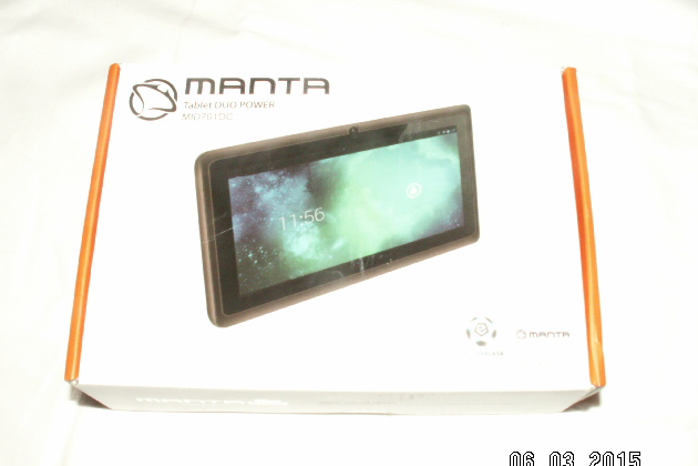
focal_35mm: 37
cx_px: 346
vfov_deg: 35.9
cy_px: 247
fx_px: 717
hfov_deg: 51.9
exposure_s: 1/1000
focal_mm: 5.86
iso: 100
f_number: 8
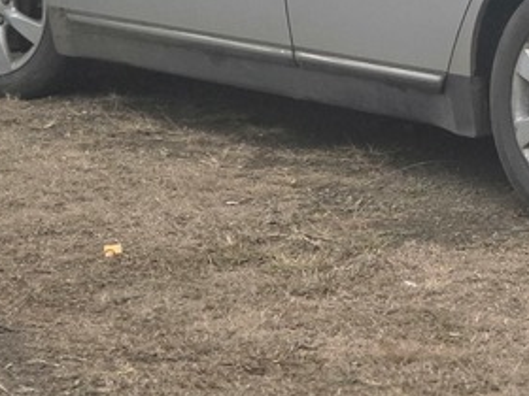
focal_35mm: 197
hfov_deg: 9.9
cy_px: -106
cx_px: 580
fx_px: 3011
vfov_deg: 7.5
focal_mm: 7
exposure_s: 1/33.3
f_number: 2.4
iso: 500
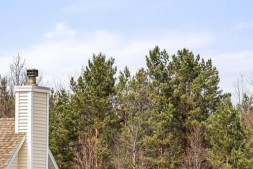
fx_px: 2523
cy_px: 219
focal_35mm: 359
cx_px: -70
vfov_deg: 3.8
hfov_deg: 5.7
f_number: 3.5
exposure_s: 1/1600
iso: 100
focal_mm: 90
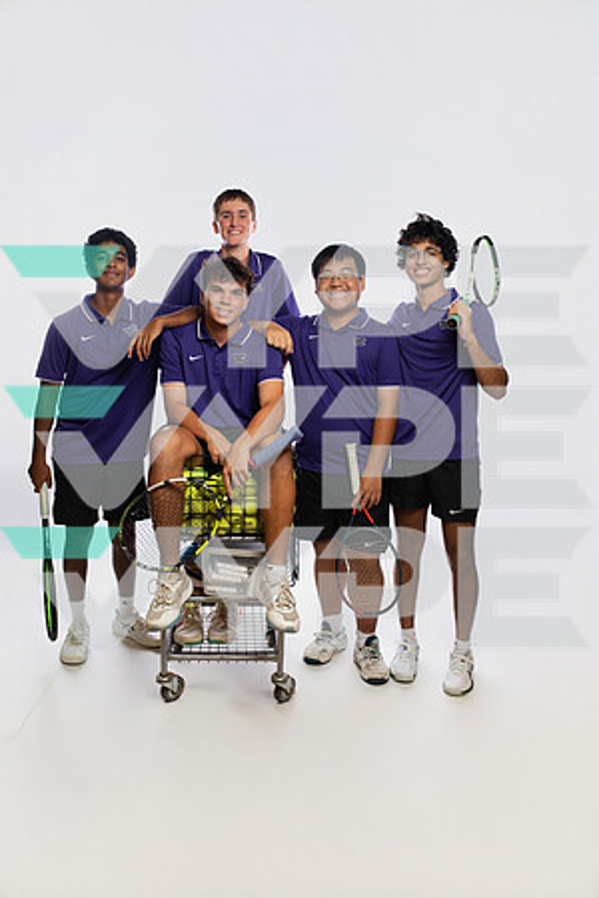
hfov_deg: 43.6
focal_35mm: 30
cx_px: 300
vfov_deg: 61.9
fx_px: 749
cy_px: 449
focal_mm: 30
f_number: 5.6
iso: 640
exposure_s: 1/250
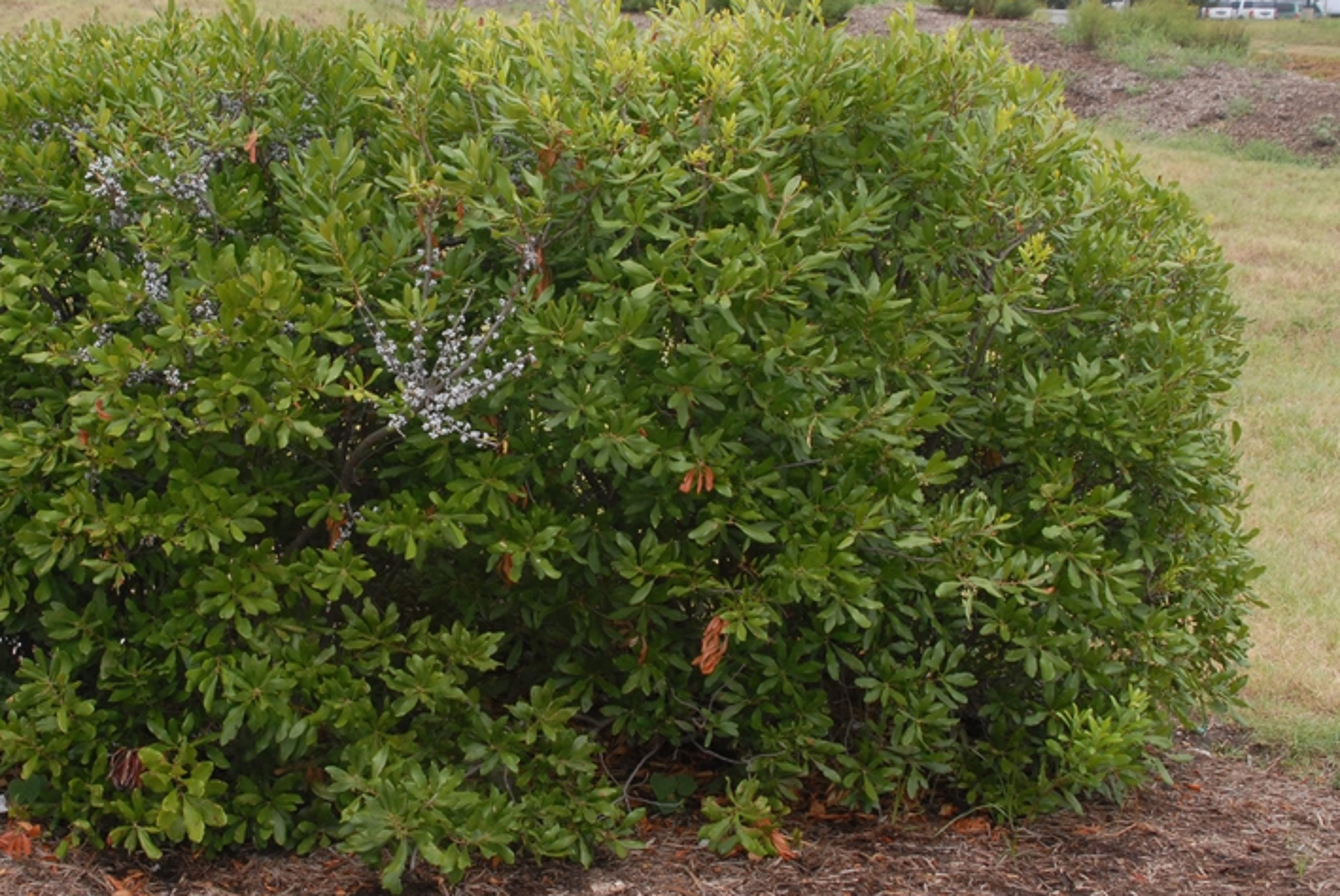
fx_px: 2421
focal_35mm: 65
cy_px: 362
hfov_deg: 30.8
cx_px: 478
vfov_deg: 20.9
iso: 400
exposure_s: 1/250
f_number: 8
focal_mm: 30
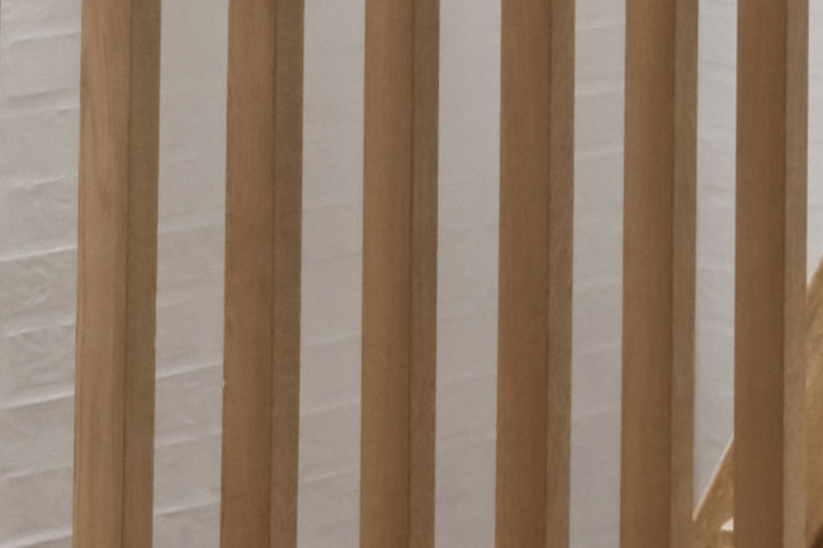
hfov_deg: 11.1
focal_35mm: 185
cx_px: 733
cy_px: -422
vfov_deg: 7.2
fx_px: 4227
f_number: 7.1
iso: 800
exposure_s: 1/400
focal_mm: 40
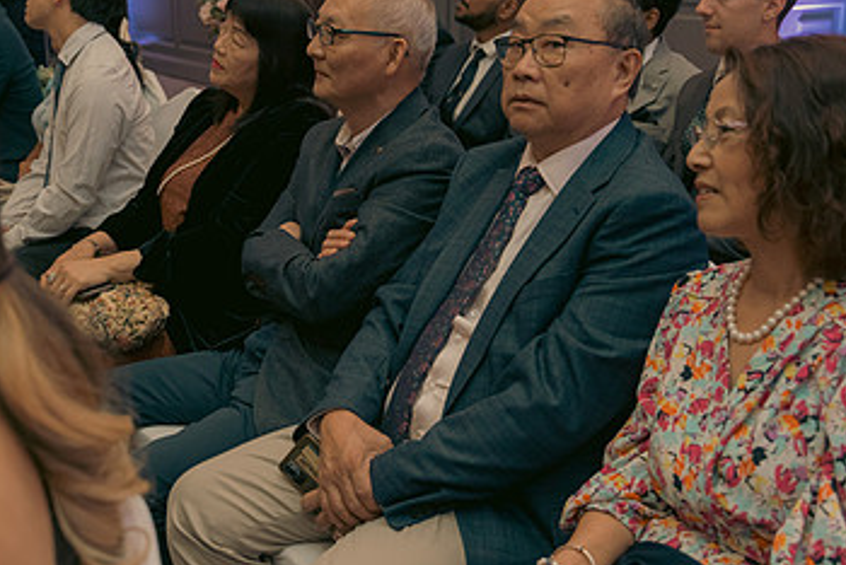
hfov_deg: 37.2
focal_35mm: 53
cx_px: 305
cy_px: 264
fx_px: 1246
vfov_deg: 25.6
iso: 2500
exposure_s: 1/160
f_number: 3.5
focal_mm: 32
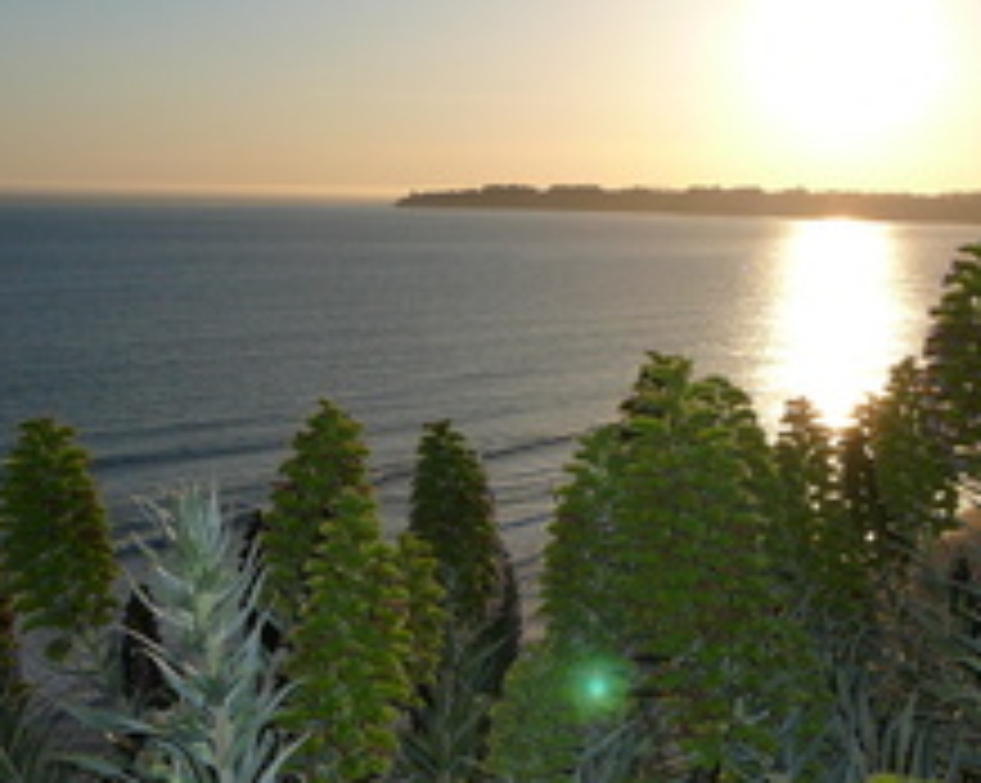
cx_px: 738
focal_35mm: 55
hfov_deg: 33.5
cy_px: 362
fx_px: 1595
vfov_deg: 27.6
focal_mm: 5.2
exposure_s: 1/1000
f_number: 5
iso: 80
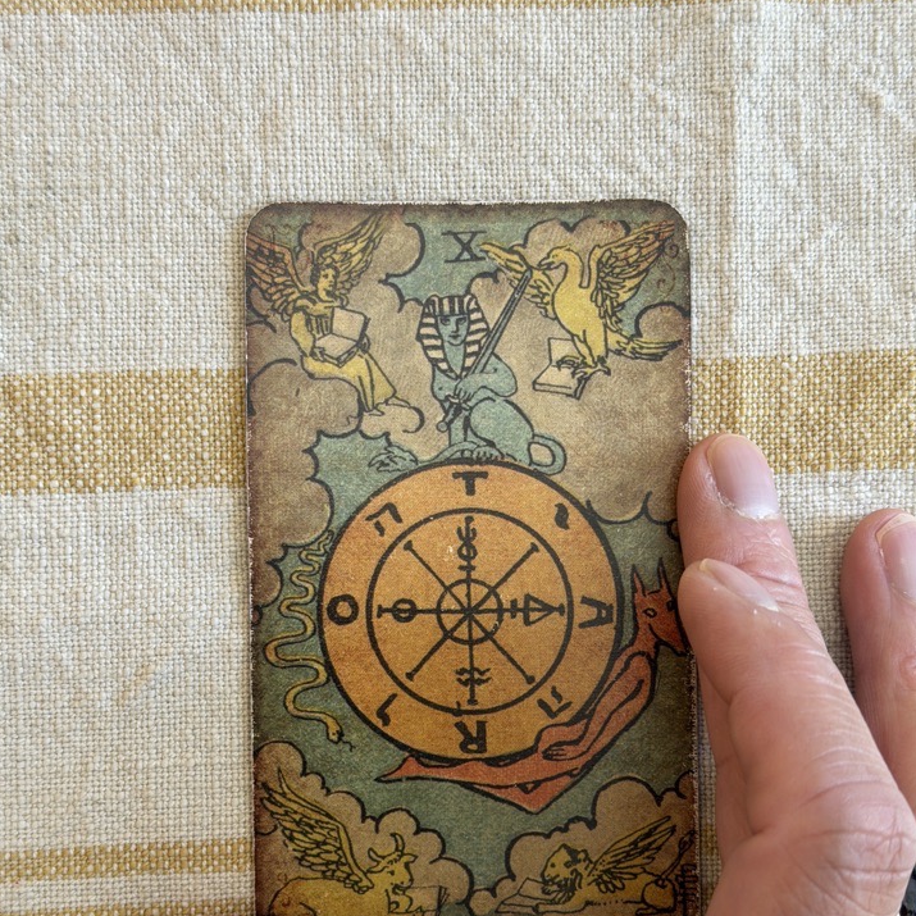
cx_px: 460
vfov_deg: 29.8
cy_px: 609
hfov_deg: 30.0
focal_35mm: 57
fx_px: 1706
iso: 100
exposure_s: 1/60
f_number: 1.78
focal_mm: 6.76
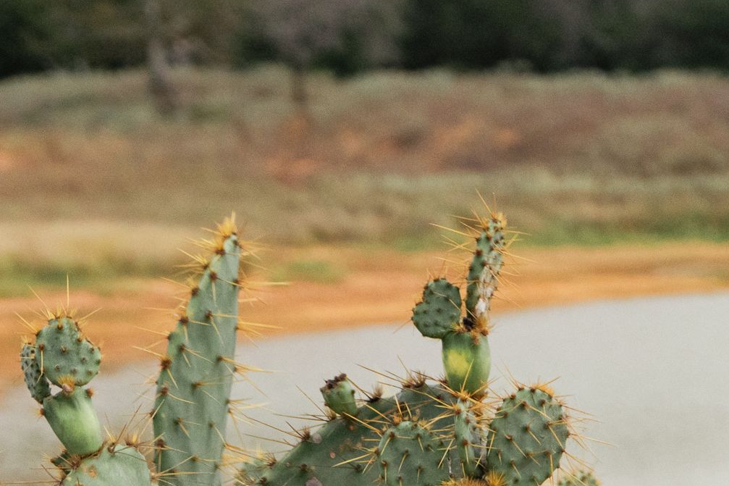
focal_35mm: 144
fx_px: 2915
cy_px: 489
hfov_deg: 14.2
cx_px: 314
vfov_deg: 9.5
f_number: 5
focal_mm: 58
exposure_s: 1/4000
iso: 3200
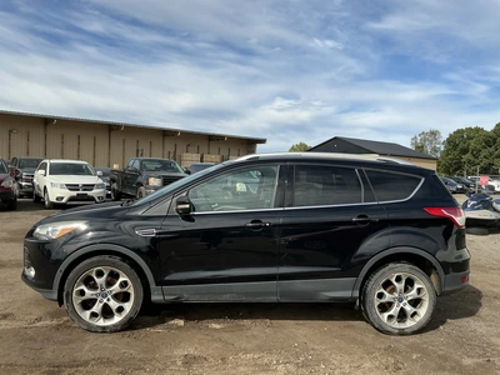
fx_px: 404
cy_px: 188
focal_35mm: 28
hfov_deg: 63.4
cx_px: 250
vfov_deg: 49.7
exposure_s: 1/1730
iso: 25
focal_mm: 3
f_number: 1.8
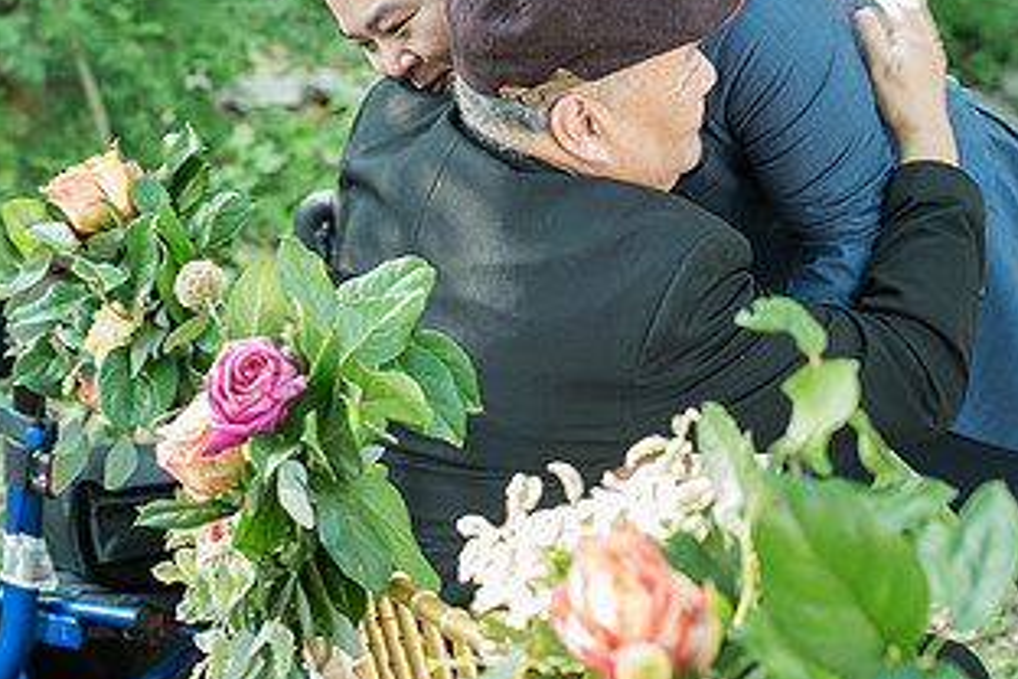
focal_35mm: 93
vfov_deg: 14.5
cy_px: 57
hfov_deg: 21.9
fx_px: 2630
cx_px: 571
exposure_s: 1/60
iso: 1000
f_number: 4
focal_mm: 50
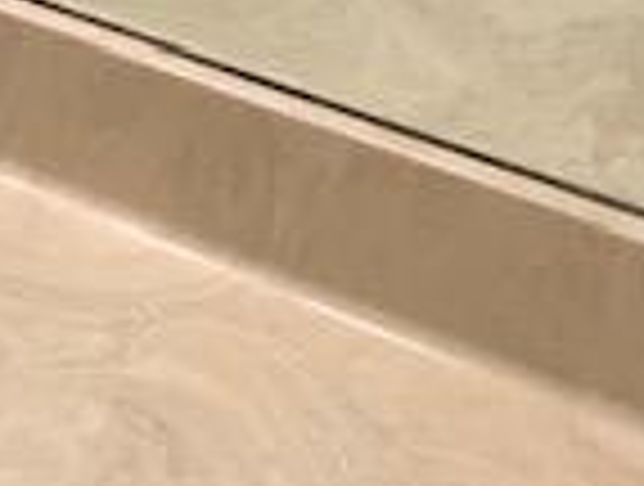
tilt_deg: -30.4
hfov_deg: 13.9
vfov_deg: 12.7
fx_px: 2164
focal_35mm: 116
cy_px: 50
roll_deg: +0.3
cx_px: -698
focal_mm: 4.25
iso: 80
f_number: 1.8
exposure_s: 1/60
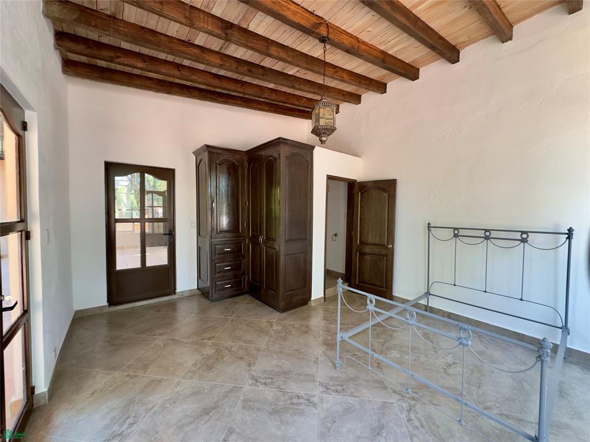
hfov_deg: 102.1
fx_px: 239
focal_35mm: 14
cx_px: 295
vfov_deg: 85.7
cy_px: 221
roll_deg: -1.3
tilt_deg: -3.1
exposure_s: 1/99
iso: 200
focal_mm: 2.22
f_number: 2.2
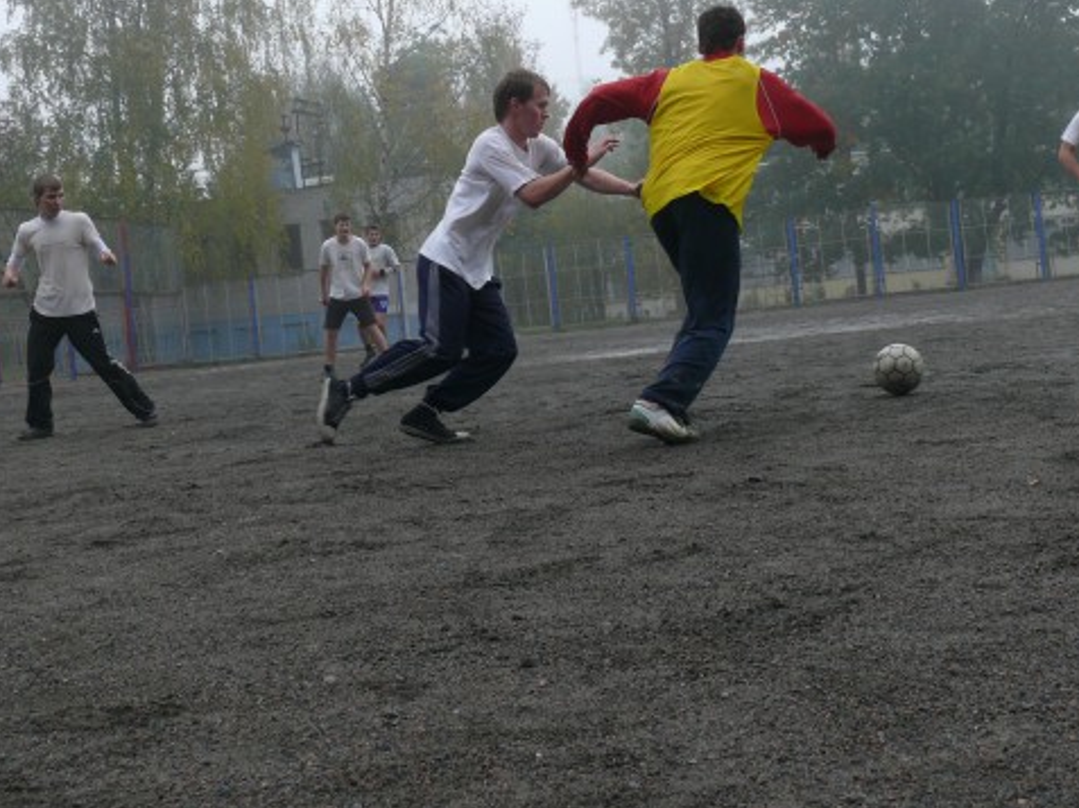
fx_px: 1464
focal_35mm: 47
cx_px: 534
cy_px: 272
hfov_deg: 40.5
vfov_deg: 30.6
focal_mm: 7.4
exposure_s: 1/500
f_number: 2.8
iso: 125
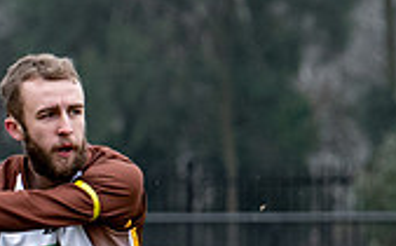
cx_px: 50
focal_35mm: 1407
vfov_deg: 0.9
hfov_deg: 1.5
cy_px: 371
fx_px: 15160
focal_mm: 135
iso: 500
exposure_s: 1/800
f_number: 4
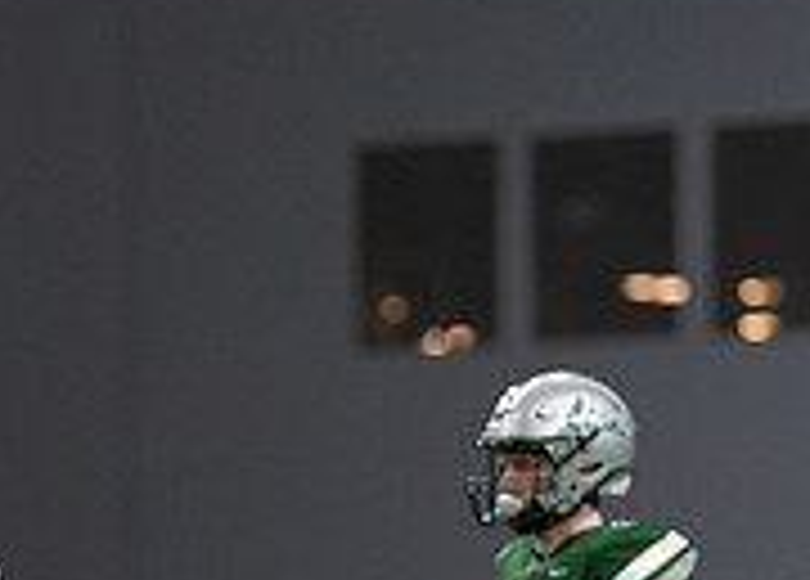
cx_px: -367
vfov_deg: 2.2
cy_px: 871
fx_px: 15154
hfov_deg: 3.1
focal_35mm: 658
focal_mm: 135
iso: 1000
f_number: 1.8
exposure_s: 1/1600
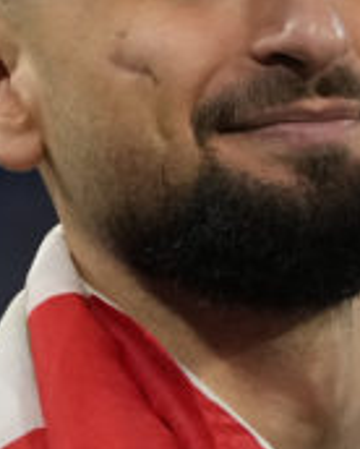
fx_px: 12032
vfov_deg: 2.1
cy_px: 492
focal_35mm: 905
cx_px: 532
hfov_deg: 1.7
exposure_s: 1/3200
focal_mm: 162
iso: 3200
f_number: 2.8
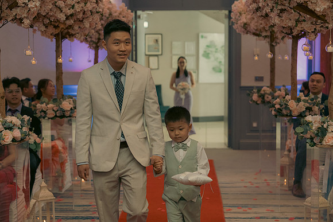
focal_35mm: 70
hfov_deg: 28.8
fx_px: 648
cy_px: 111
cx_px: 166
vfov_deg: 19.5
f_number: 3.5
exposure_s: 1/160
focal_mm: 70
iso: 2500
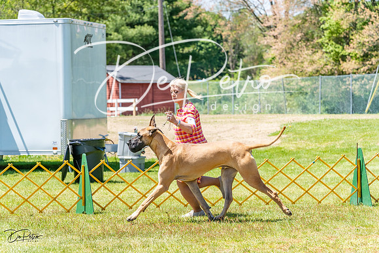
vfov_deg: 10.1
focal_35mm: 136
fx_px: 1432
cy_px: 126
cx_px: 190
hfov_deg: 15.1
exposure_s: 1/2500
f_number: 6.3
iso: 800
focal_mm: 136
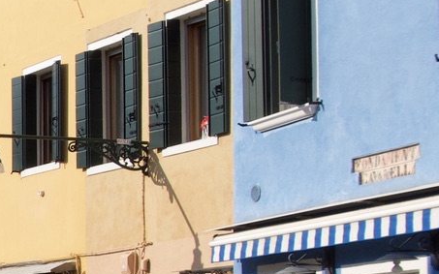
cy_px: 318
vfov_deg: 11.2
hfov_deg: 14.5
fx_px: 1376
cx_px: -476
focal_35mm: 115
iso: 200
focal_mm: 12
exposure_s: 1/640
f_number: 6.3
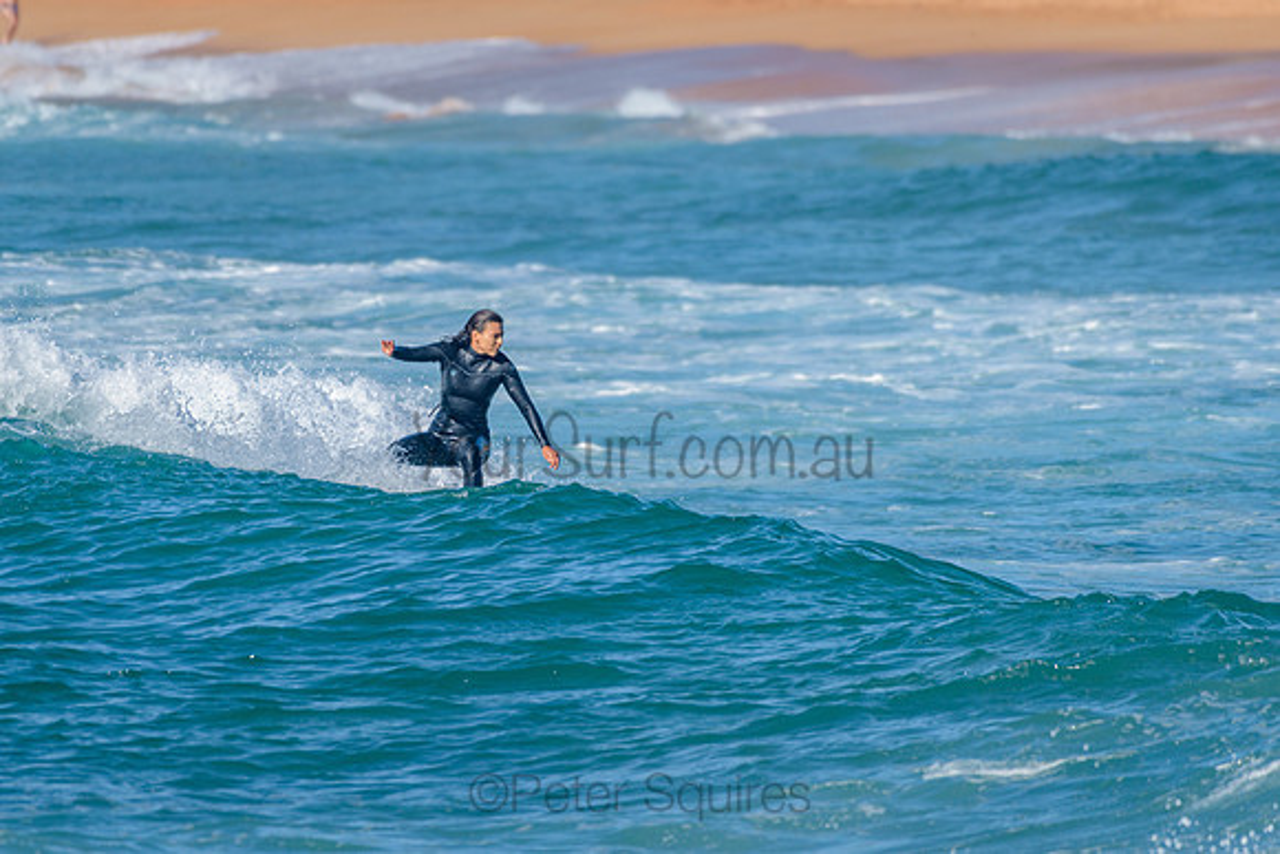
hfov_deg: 3.4
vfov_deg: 2.2
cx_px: 566
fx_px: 21792
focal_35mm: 613
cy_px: 357
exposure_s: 1/2000
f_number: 5.6
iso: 160
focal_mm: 500
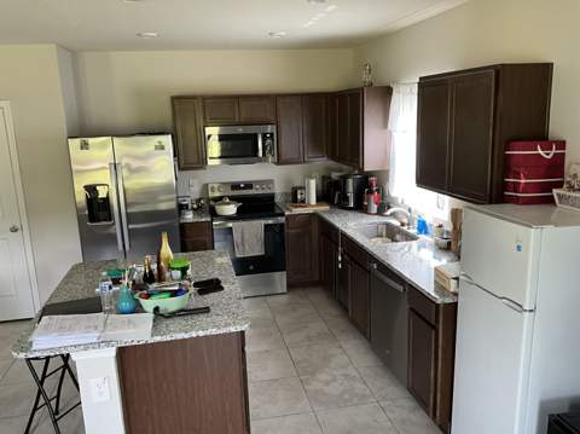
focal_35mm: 29
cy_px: 217
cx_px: 290
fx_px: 485
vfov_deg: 48.2
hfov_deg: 61.7
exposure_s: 1/60
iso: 100
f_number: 1.8
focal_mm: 3
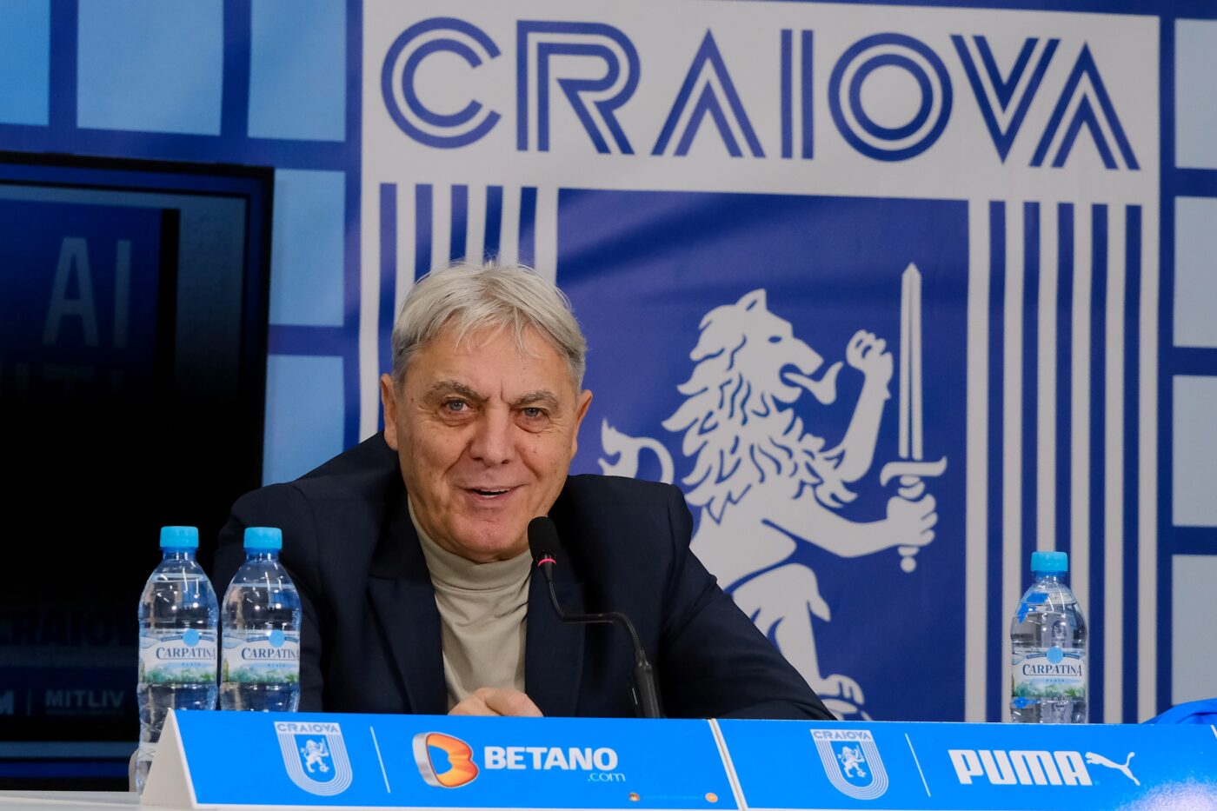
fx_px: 4056
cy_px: 406
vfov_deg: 11.4
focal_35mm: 120
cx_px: 608
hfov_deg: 17.1
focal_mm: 80
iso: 2500
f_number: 5.6
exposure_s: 1/250
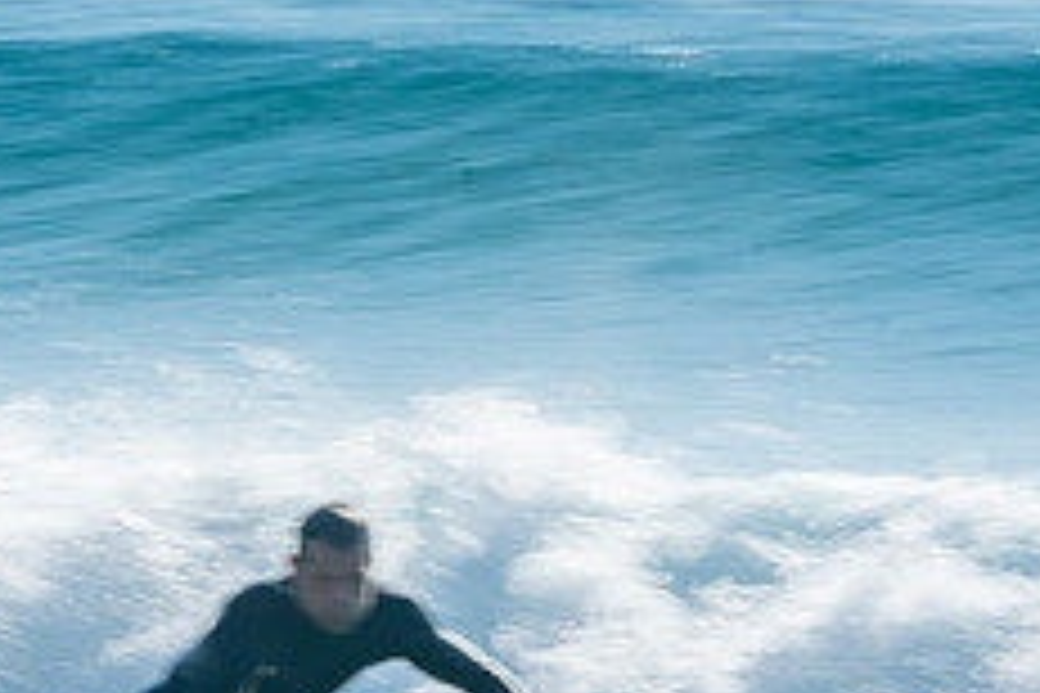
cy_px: 830
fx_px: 43561
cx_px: 378
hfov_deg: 1.4
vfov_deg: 0.9
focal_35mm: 1508
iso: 100
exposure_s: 1/40
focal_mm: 400
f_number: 22
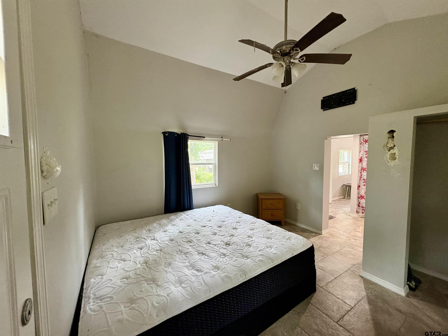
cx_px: 224
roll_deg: +1.6
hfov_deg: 102.1
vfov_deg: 85.7
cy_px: 168
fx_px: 181
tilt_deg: -3.5
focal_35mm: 14
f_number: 2.2
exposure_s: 1/60
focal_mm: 2.22
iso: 400
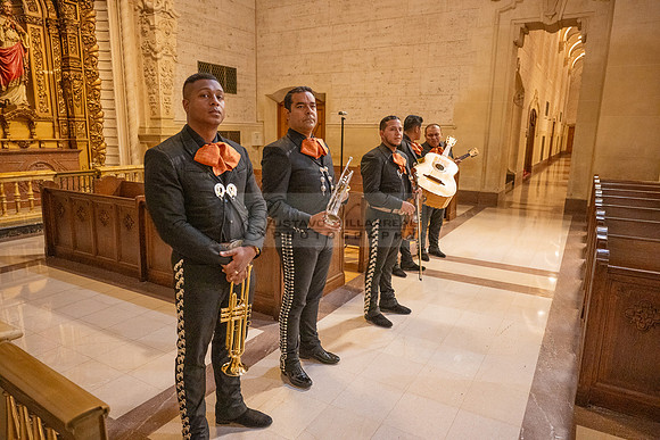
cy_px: 220
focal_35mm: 24
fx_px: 440
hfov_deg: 73.7
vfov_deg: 53.2
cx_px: 330
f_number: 2.8
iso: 2000
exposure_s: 1/200
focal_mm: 24
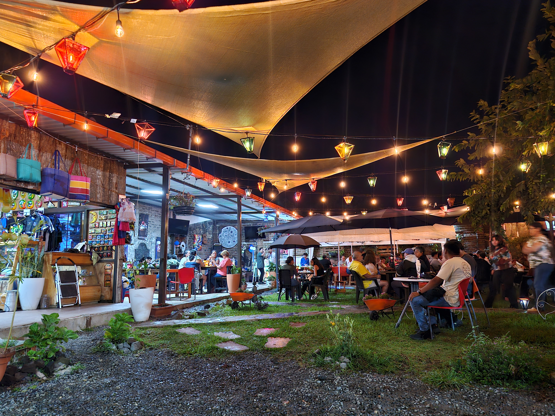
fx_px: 369
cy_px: 208
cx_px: 278
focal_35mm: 23
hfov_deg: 73.9
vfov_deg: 58.9
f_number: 1.8
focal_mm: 5.54
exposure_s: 1/13
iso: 640
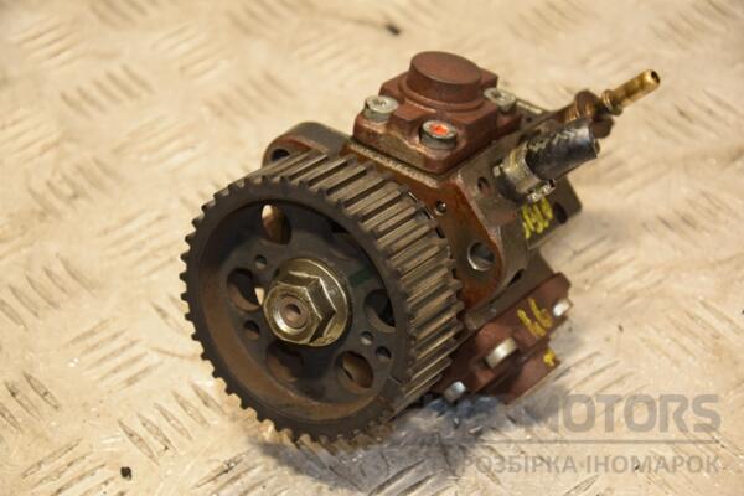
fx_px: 2170
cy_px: 248
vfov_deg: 13.0
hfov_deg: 19.5
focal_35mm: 105
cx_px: 372
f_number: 5.3
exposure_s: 1/100
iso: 800
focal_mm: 70
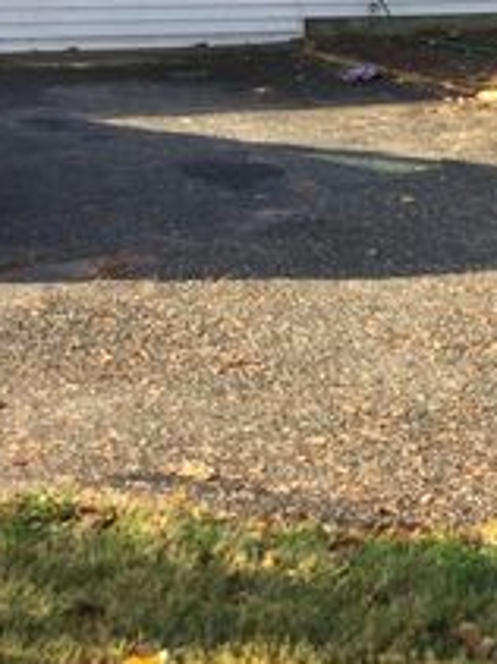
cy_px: 256
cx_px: 648
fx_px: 1878
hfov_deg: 14.4
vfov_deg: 20.0
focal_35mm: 98
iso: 25
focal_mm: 3.3
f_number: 2.4
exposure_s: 1/206
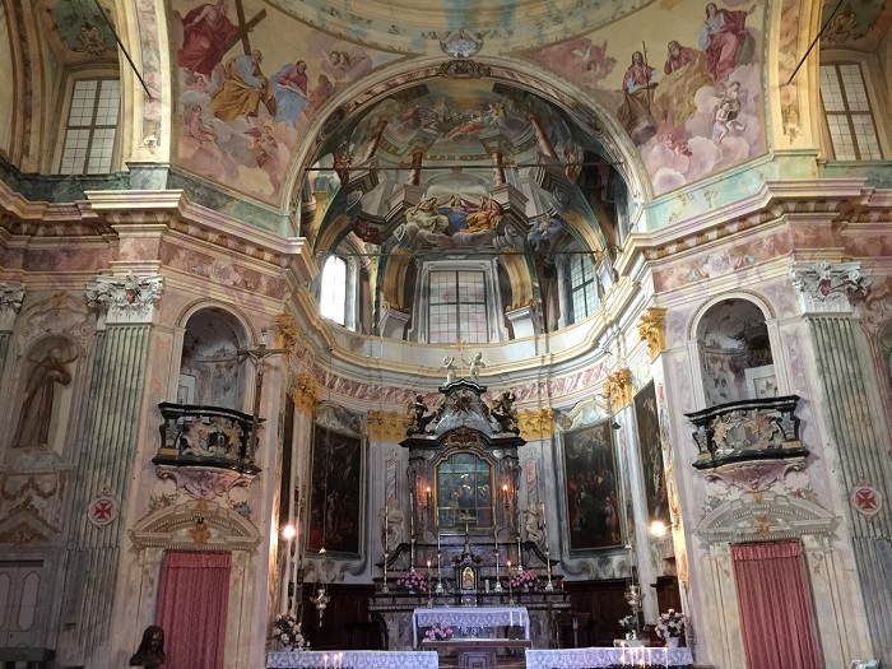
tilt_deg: +20.9
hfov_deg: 61.7
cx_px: 446
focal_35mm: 29
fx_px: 747
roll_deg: +1.1
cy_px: 334
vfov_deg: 48.2
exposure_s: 1/8
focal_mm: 4.15
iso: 125
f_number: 2.2
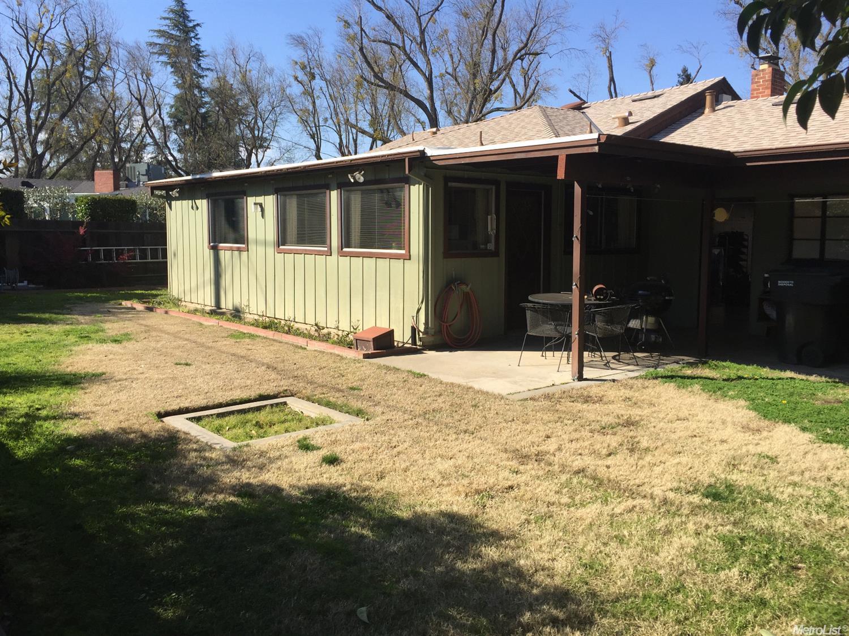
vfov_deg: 48.2
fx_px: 711
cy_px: 318
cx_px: 424
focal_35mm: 29
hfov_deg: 61.7
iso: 32
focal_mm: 4.15
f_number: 2.2
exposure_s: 1/1412
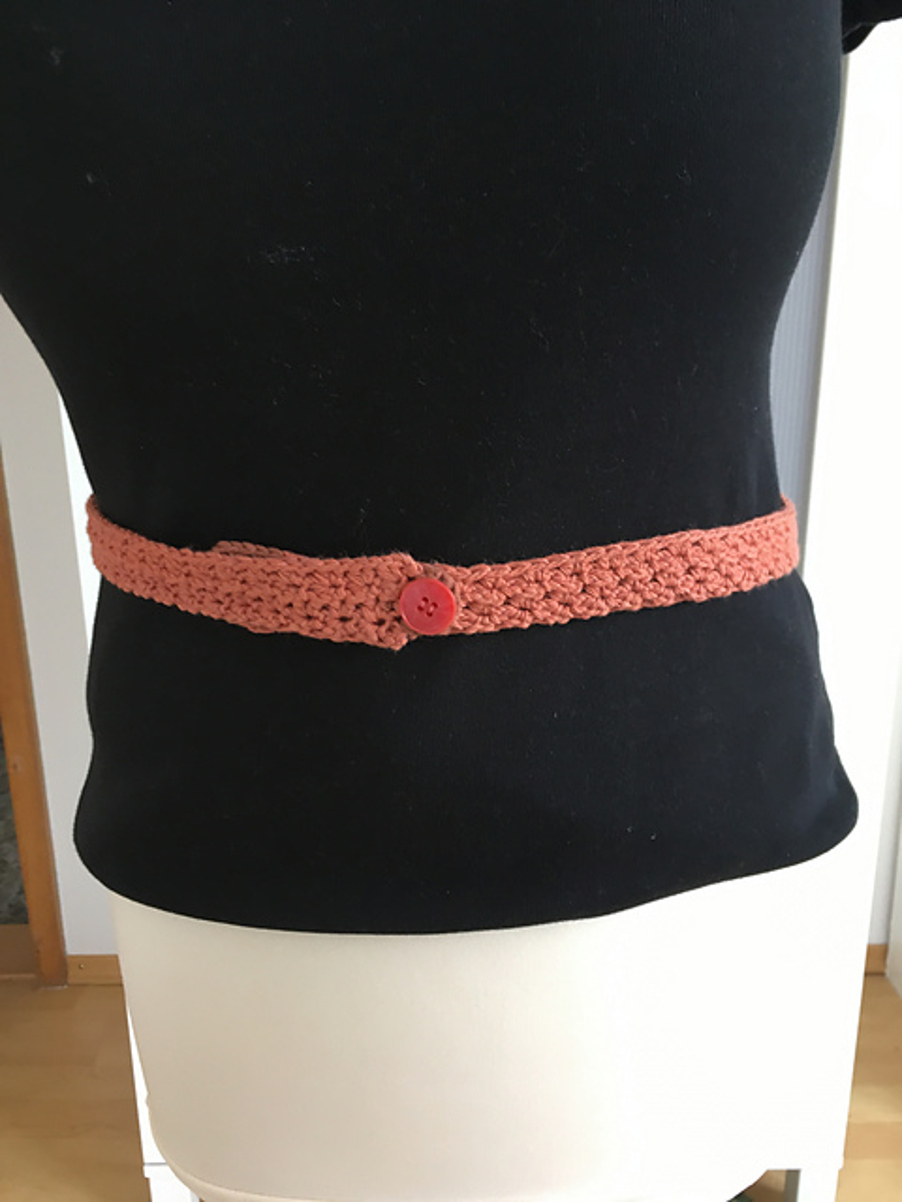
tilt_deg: -14.7
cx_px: 451
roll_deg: +1.6
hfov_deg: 48.2
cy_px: 601
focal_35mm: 29
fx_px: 1008
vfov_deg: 61.7
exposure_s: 1/33
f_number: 2.2
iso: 100
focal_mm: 4.15
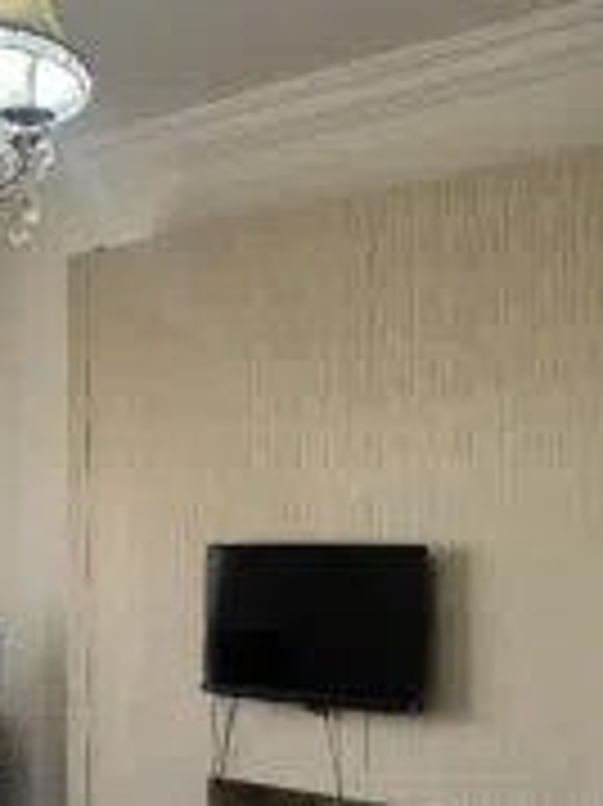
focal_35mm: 58
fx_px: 1349
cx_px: -18
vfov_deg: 32.6
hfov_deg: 24.0
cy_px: 612
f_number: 1.5
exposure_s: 1/121
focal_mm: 5.7
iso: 125
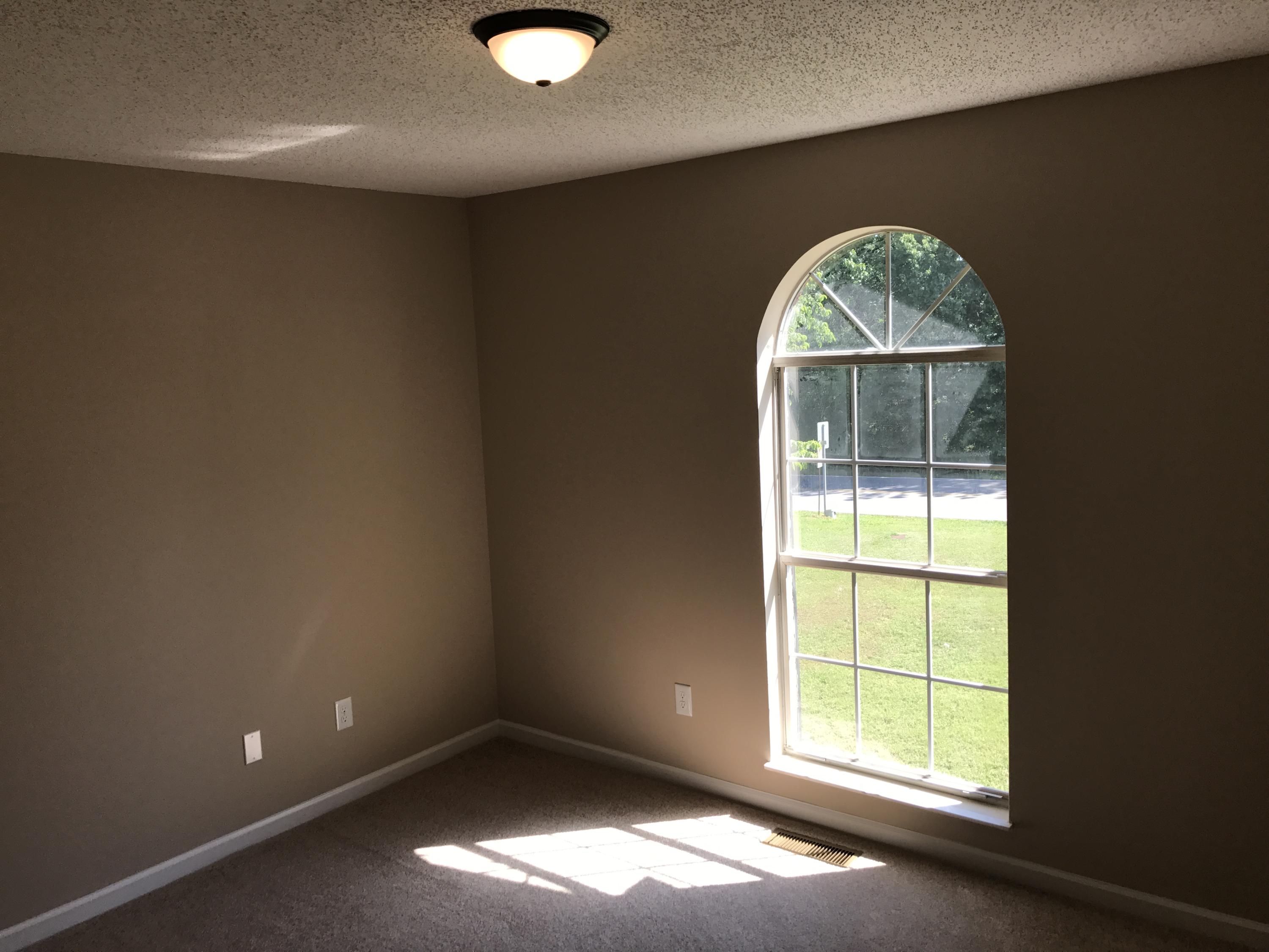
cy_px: 476
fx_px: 1026
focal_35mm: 28
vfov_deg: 49.7
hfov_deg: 63.4
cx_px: 634
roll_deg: +2.0
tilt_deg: -6.7
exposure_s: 1/295
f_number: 1.8
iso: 20
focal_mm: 3.99
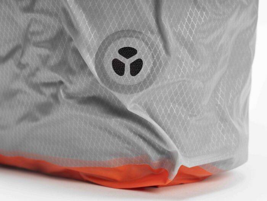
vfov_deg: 17.0
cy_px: 100
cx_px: 134
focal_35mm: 87
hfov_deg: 22.5
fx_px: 671
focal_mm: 110
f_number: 11
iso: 100
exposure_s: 1/125
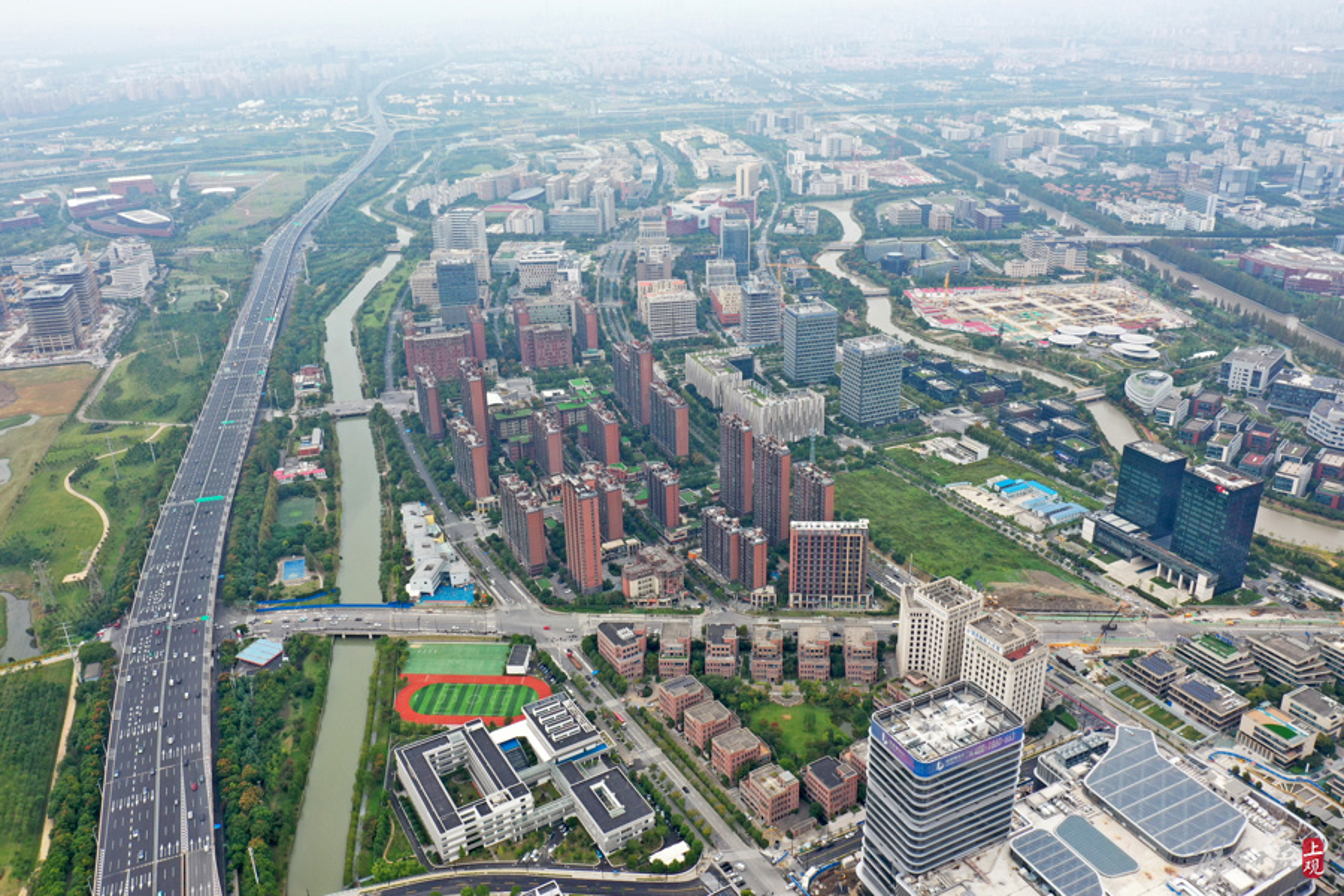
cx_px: 672
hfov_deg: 65.5
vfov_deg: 46.4
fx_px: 1045
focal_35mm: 28
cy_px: 448
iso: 100
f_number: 5.6
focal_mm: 10.26
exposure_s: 1/120
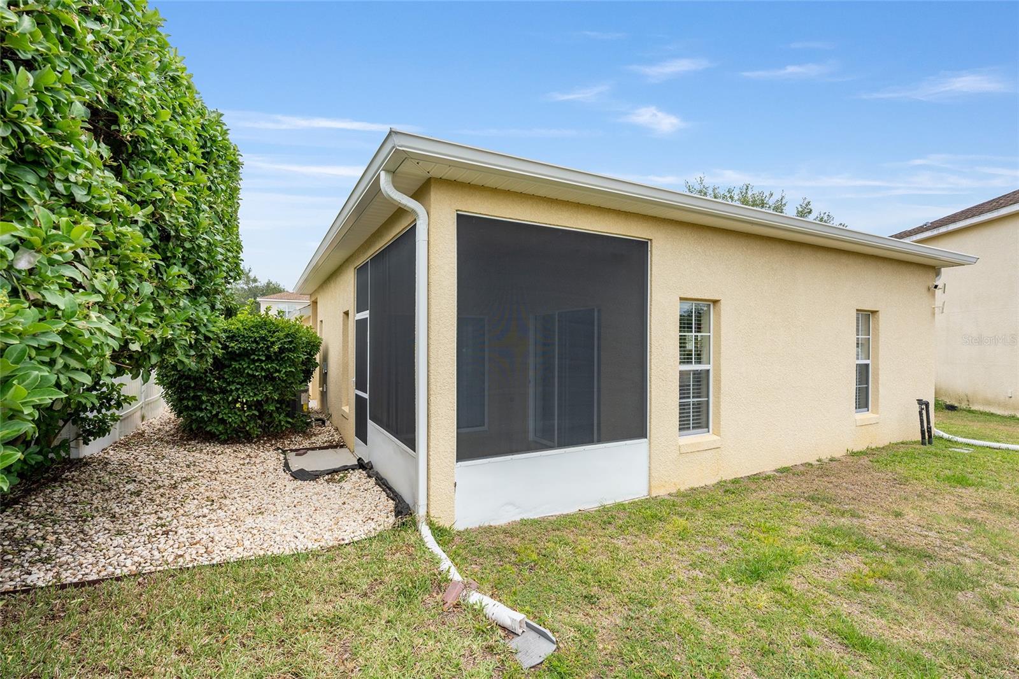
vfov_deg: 73.7
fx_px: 453
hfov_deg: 96.7
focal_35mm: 16
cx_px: 510
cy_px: 340
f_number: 7.1
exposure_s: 1/400
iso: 160
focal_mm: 16
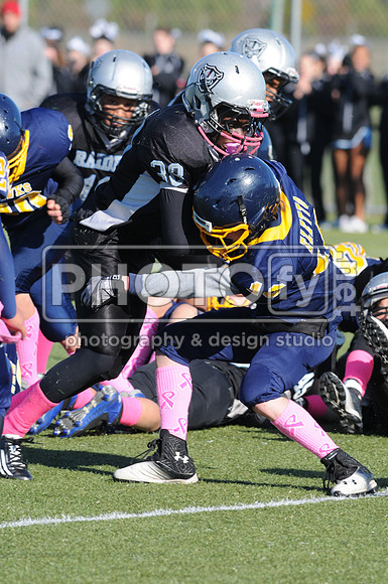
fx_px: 7296
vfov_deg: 4.6
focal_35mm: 450
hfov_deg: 3.0
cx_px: 194
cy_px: 292
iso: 200
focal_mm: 300
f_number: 7.1
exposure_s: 1/500
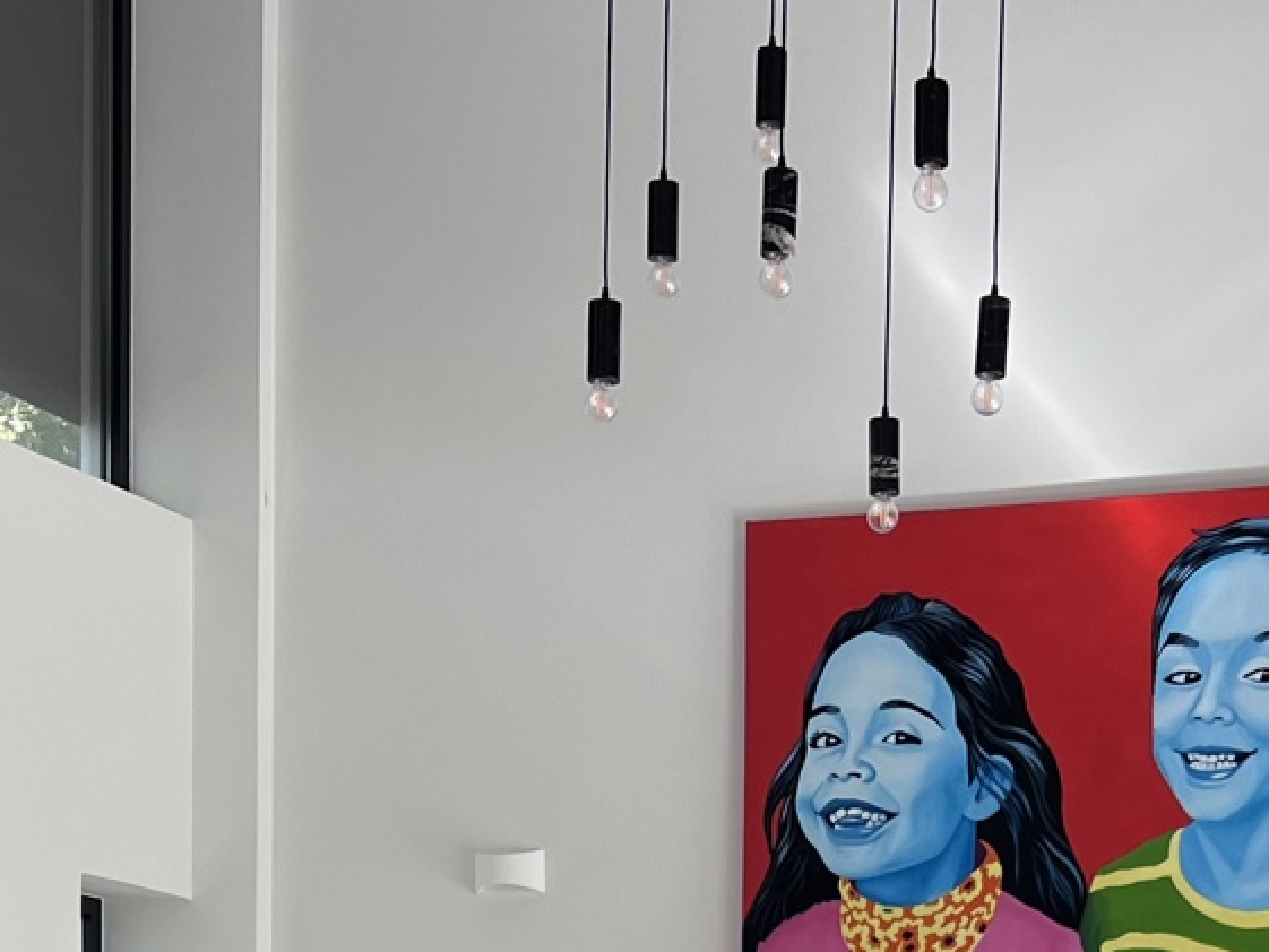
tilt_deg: -3.7
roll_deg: -0.8
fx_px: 3263
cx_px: 828
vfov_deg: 15.2
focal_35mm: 89
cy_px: 1470
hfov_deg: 21.9
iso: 40
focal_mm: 5.7
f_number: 1.5
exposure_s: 1/166
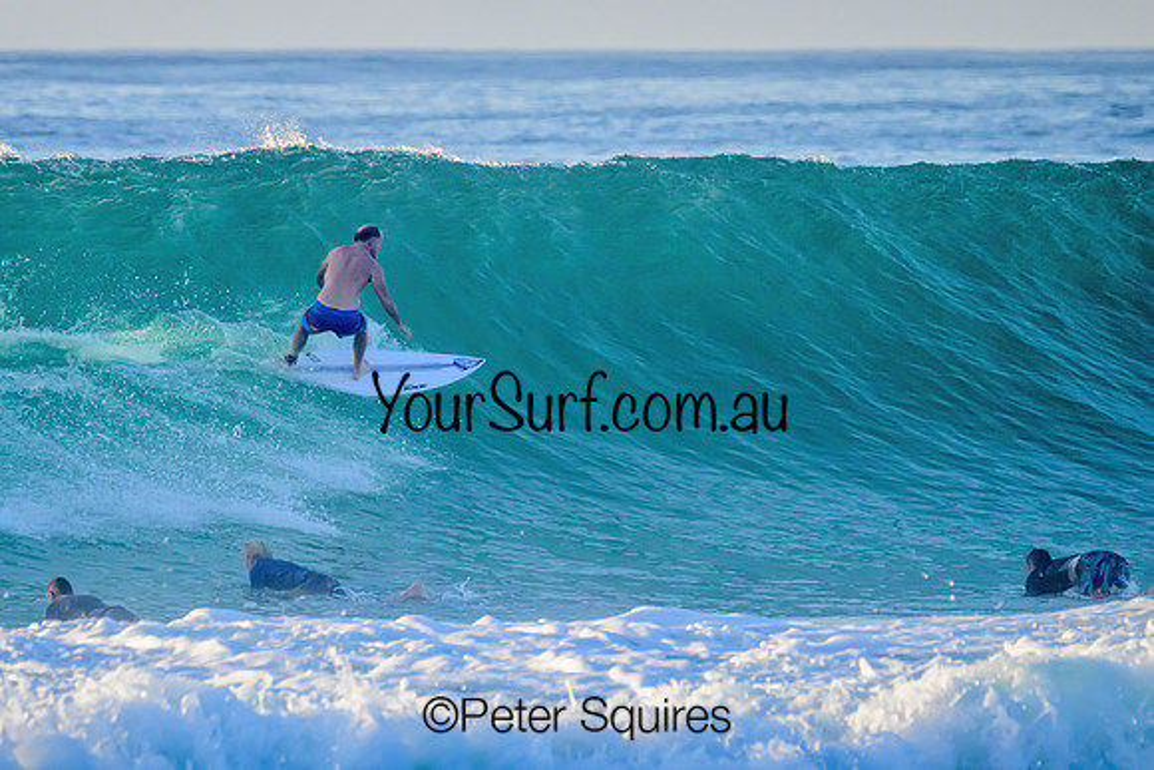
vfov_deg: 1.8
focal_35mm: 762
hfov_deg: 2.7
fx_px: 24447
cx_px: 376
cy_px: 251
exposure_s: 1/1600
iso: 1800
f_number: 11
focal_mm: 560
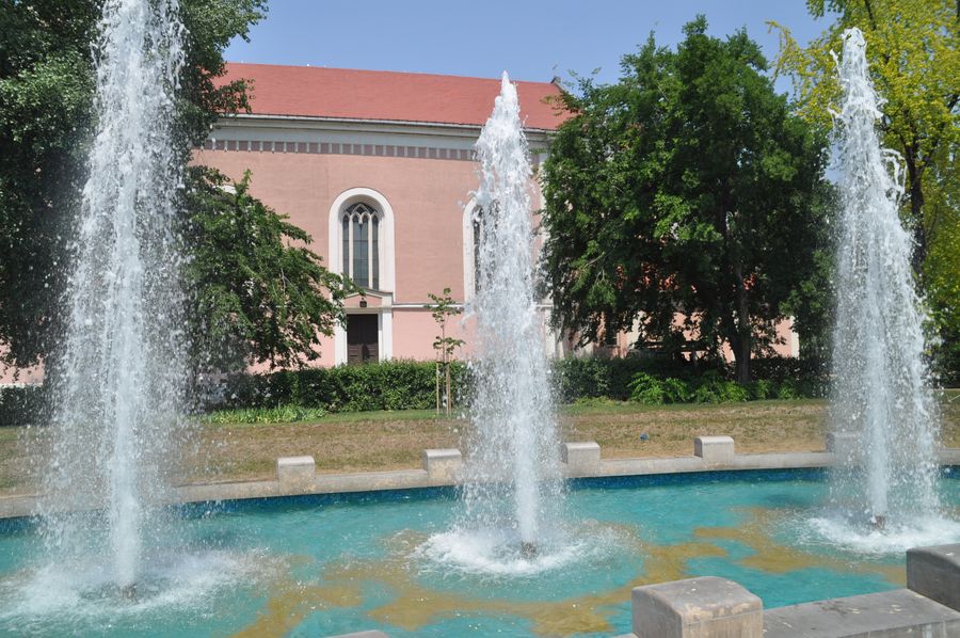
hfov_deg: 67.4
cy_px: 319
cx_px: 480
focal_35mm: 27
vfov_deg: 47.8
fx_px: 719
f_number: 9
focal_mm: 18
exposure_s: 1/320
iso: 200
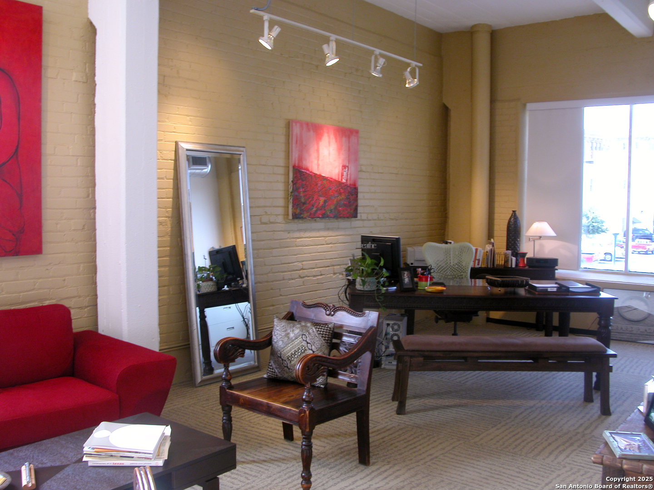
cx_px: 327
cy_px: 245
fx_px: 661
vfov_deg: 40.7
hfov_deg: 52.6
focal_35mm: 35
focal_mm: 8.9
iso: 100
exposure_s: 1/15.8
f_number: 4
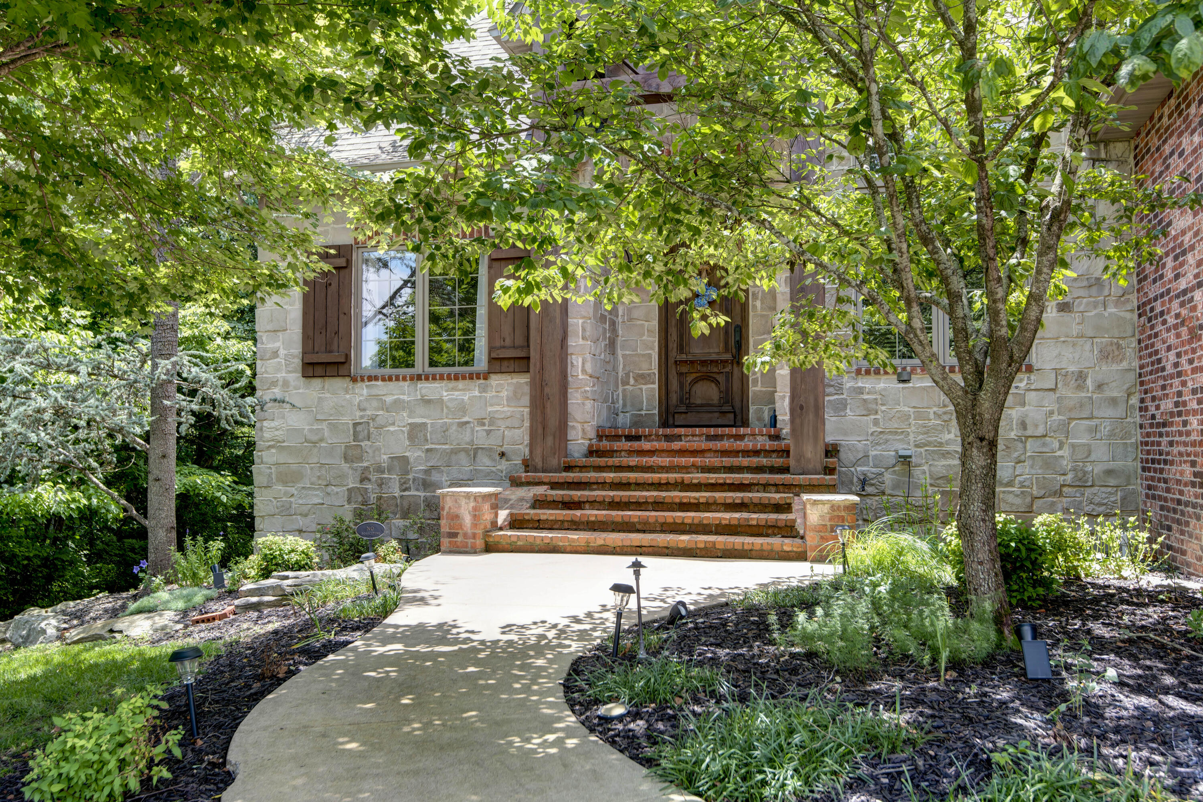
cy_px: 401
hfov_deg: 61.9
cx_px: 602
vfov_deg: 43.6
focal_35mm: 30
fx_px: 1002
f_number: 6.7
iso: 100
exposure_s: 1/30
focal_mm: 30
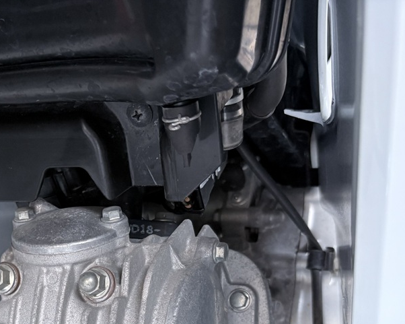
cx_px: 77
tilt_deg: -7.8
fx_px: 647
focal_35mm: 54
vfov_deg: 26.6
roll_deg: -0.2
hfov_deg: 33.7
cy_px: 322
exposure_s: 1/60
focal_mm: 5.96
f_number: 1.6
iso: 160
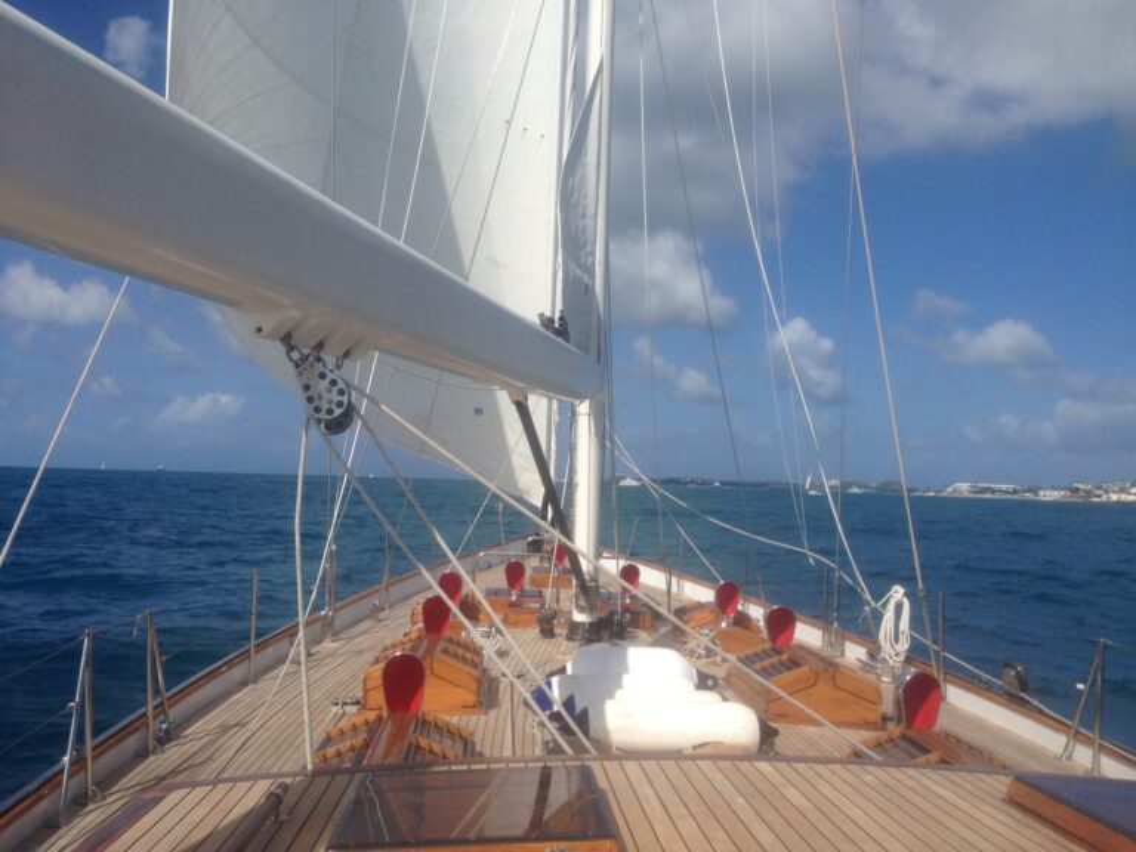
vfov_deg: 42.9
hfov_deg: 55.4
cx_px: 568
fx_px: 1083
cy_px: 426
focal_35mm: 33
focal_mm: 4.12
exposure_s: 1/4184
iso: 50
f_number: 2.4
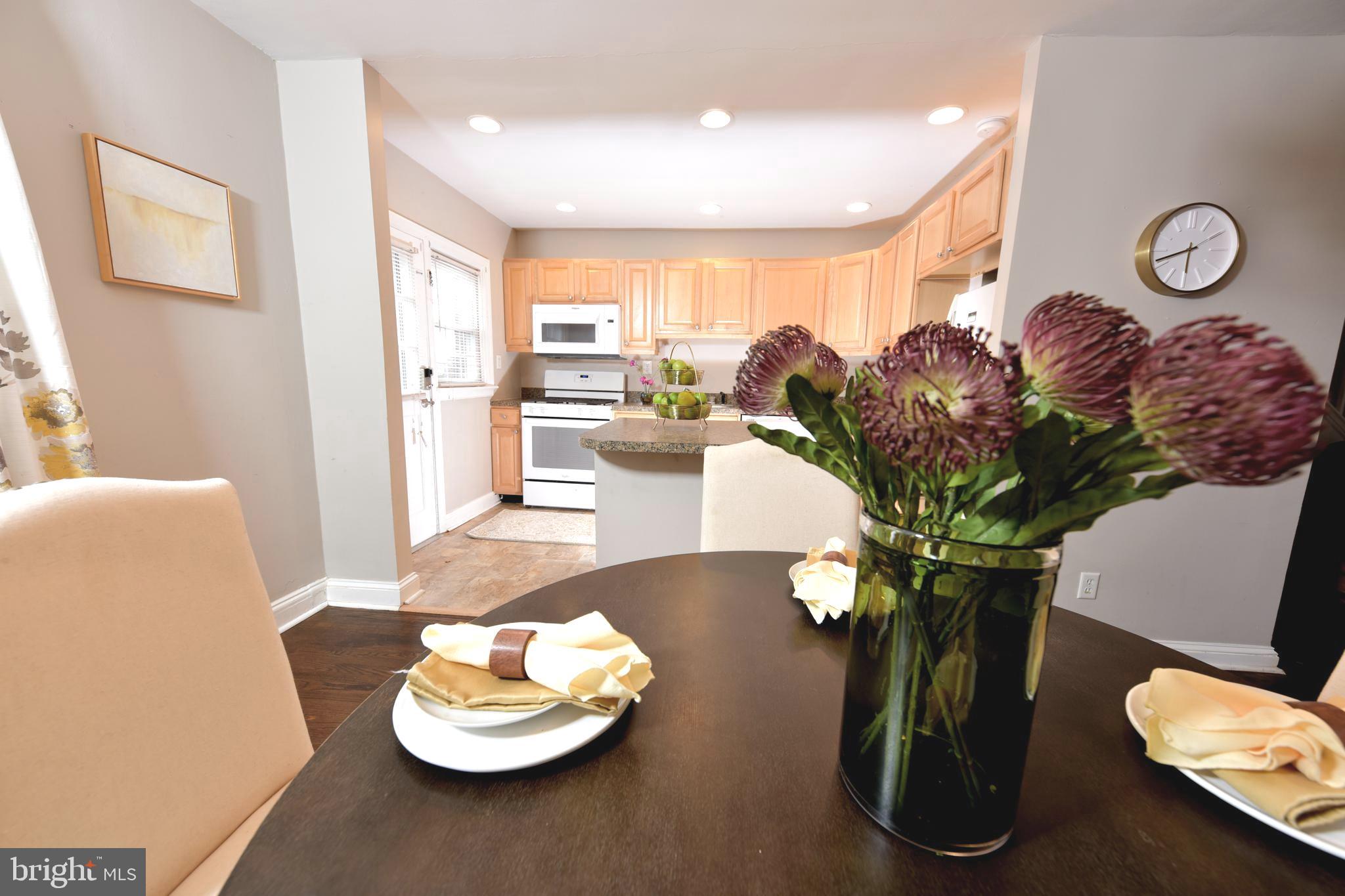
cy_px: 448
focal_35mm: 12
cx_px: 672
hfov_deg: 112.6
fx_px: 448
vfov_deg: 90.0
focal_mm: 12
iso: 250
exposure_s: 1/20
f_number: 5.6
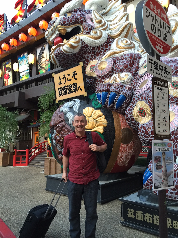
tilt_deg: +6.7
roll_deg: -1.1
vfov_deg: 61.7
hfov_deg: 48.2
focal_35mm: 29
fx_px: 199
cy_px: 119
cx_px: 89
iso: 50
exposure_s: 1/15
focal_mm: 4.15
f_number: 2.2
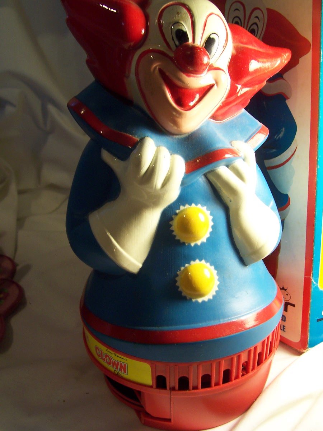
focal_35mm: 37
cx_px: 162
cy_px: 216
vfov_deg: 50.1
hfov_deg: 38.7
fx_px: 460
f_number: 2.8
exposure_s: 1/45
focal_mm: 5.6
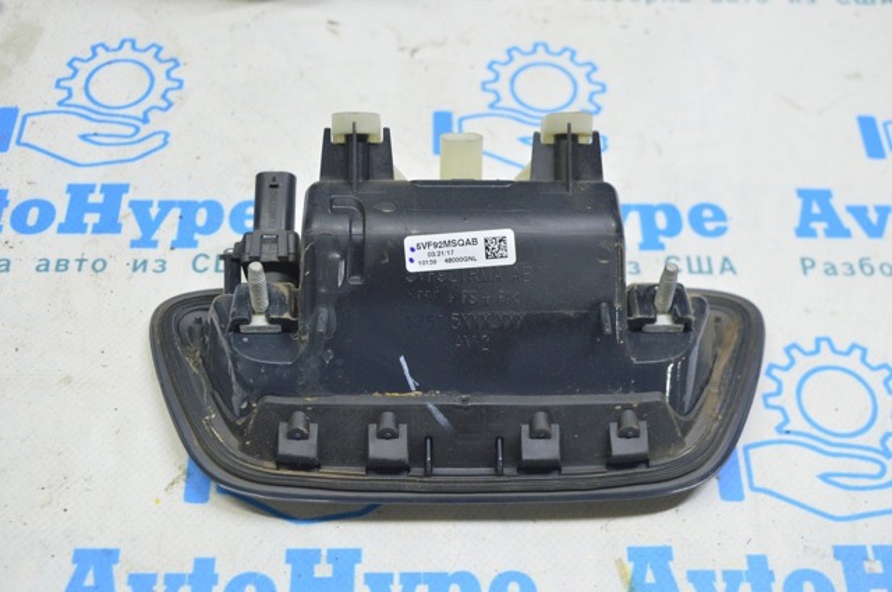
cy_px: 296
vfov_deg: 28.9
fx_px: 1151
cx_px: 446
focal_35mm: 46
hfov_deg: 42.4
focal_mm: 31
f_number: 5.6
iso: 400
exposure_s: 1/15
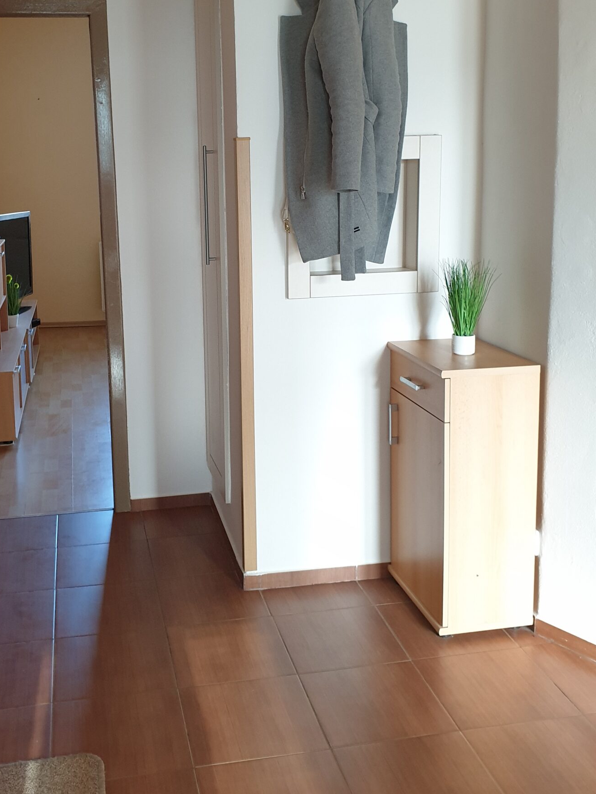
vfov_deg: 48.4
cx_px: 256
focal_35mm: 38
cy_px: 289
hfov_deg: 37.6
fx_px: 872
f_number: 2.4
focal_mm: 4.3
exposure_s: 1/37
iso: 250
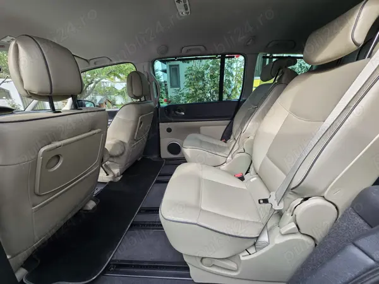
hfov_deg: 106.2
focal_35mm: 13
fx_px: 142
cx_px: 190
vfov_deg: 89.9
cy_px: 142
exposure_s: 1/112
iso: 50
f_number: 2.2
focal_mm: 2.2
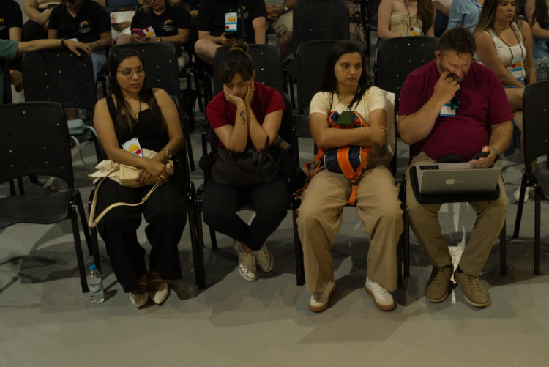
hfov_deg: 35.3
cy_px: 118
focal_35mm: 56
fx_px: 854
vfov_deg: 24.1
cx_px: 360
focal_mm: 35
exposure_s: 1/80
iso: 5000
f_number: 5.6
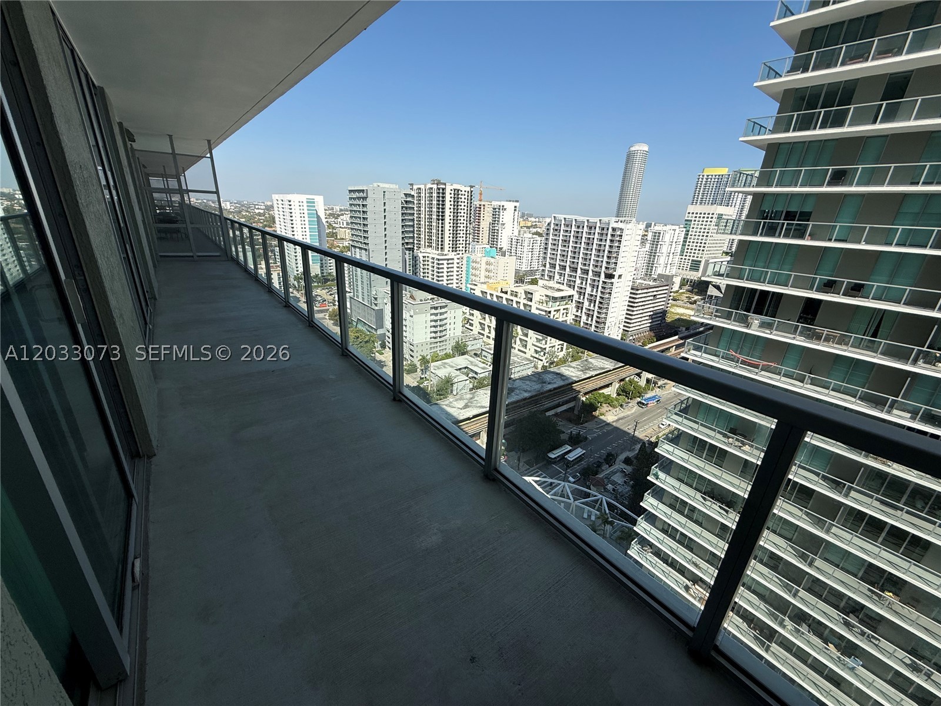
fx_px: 381
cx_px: 470
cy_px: 353
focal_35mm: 14
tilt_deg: -20.0
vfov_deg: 85.7
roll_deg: -3.6
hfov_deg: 102.1
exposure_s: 1/2506
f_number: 2.2
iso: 50
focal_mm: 2.22
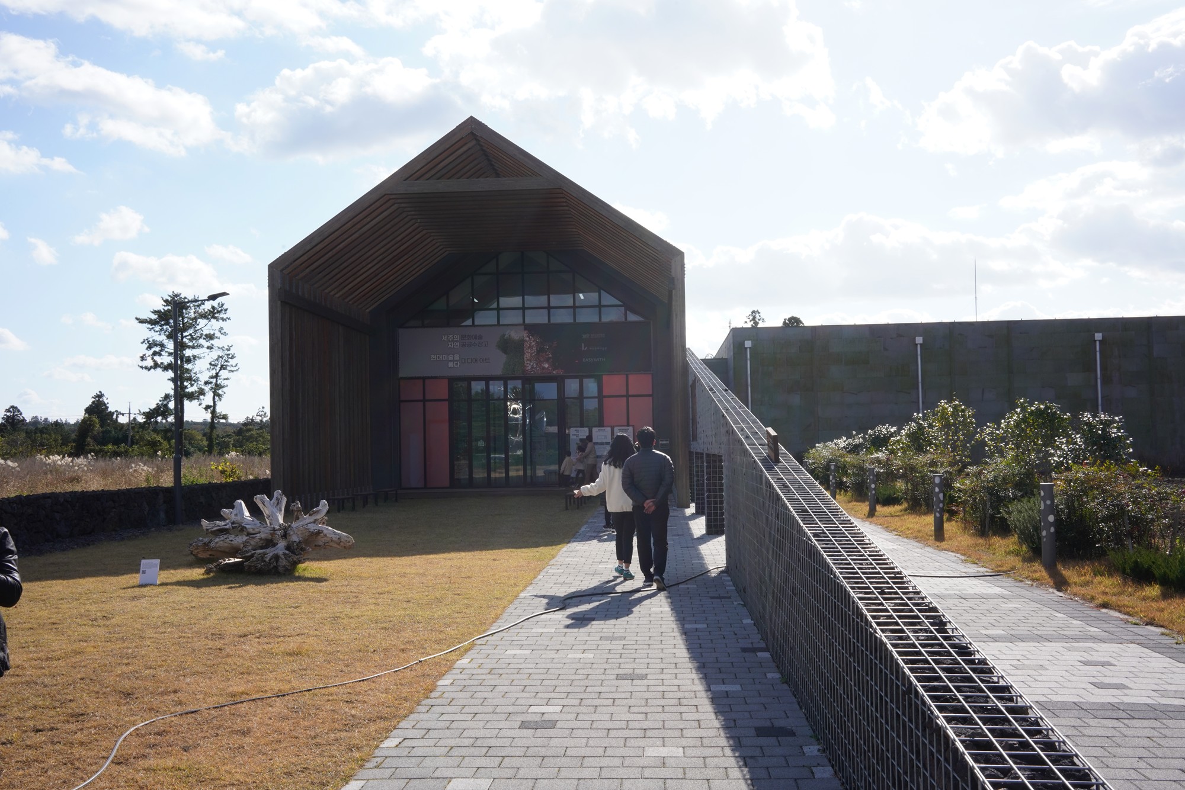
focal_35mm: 35
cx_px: 592
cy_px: 395
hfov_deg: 54.4
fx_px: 1152
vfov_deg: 37.9
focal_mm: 35
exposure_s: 1/100
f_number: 22
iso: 400
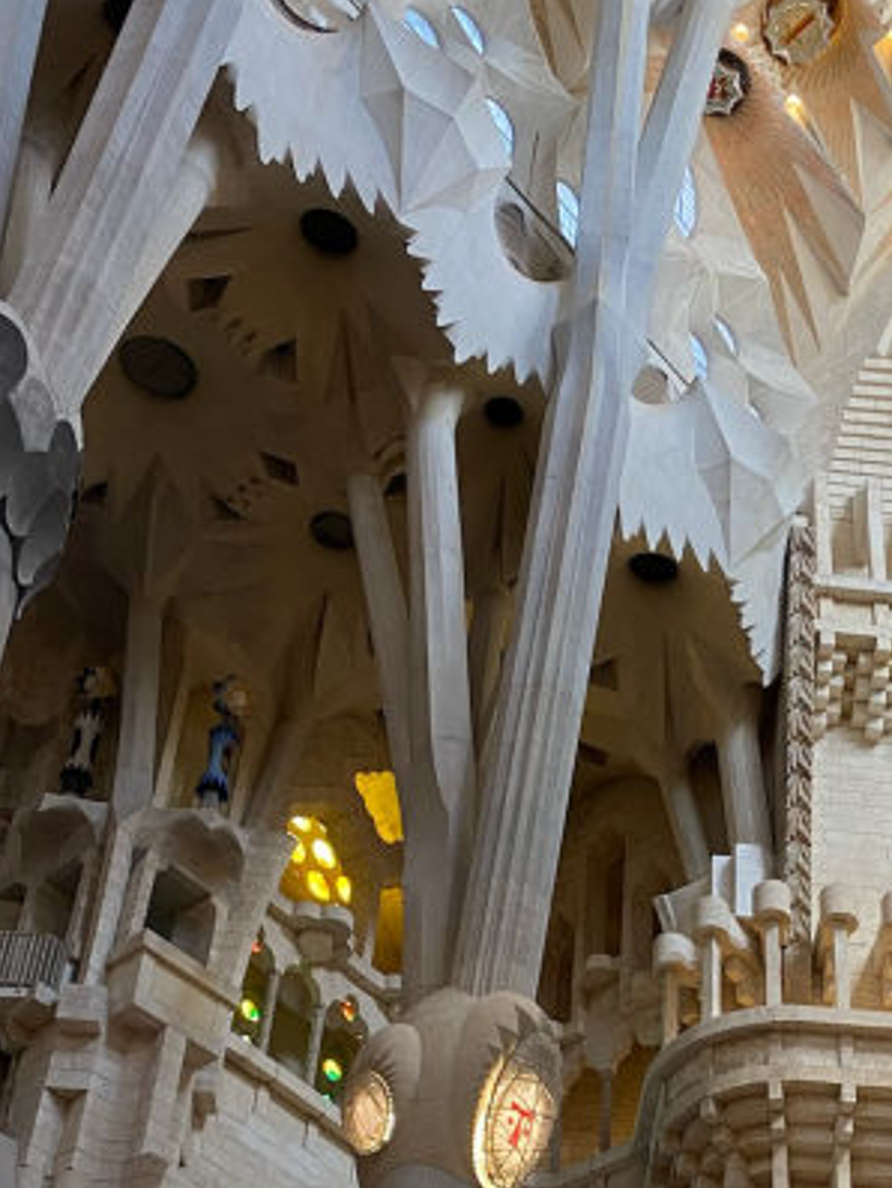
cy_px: 1130
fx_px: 2026
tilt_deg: +36.8
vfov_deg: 30.8
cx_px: 712
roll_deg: +0.1
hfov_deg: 24.4
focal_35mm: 59
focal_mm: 4.25
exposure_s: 1/50
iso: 125
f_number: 1.8
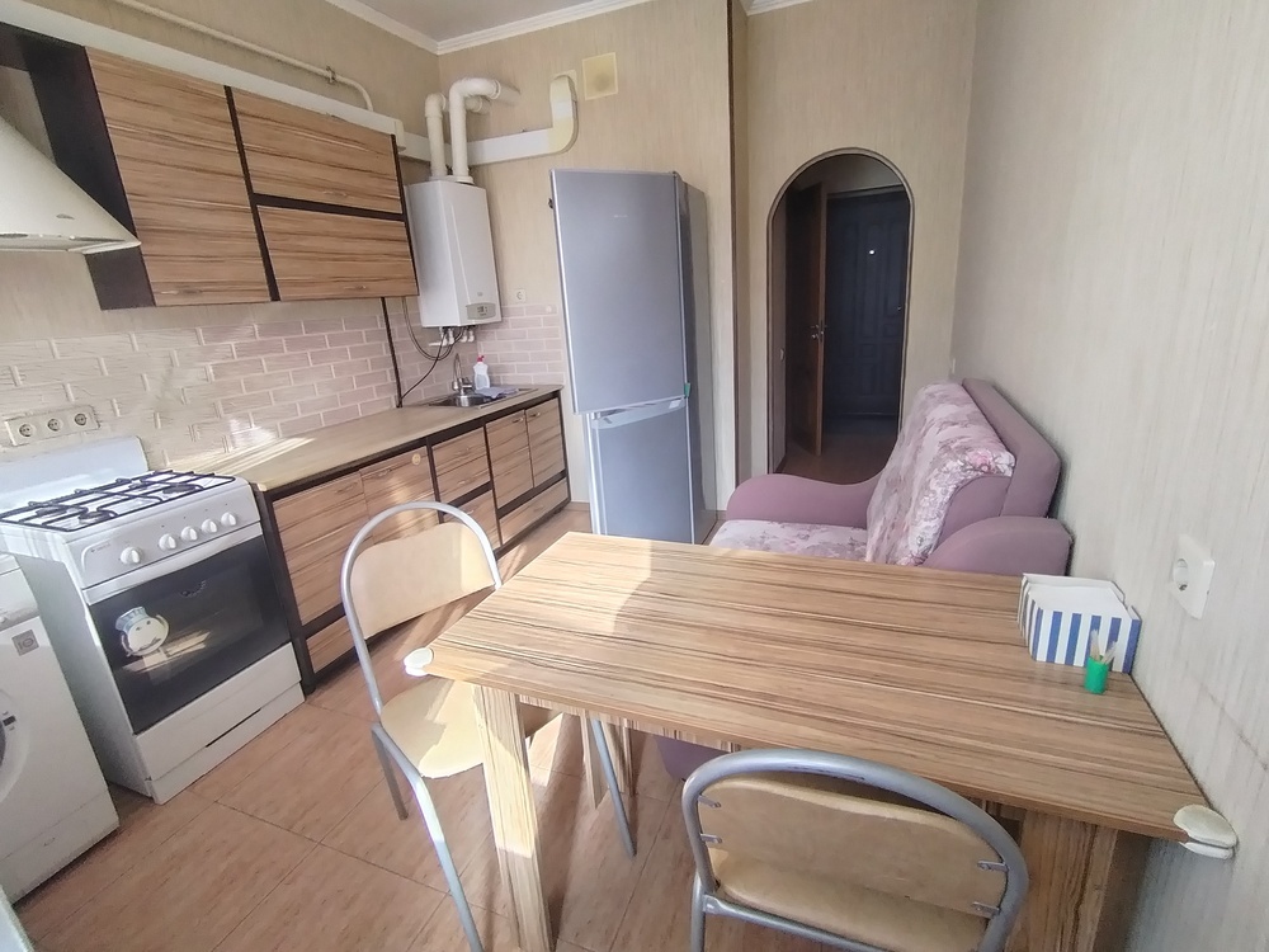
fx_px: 587
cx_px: 634
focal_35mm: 16
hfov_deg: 94.5
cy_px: 476
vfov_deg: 78.1
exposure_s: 1/60
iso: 190
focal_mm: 1.42
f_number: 2.2
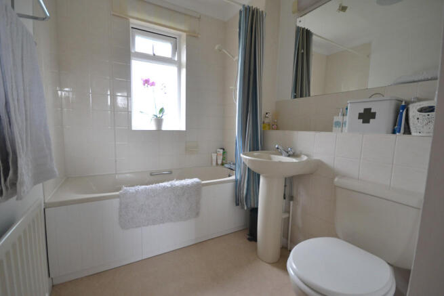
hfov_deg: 100.4
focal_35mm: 15
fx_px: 185
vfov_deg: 77.4
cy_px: 148
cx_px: 222
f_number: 4
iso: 640
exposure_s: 1/60
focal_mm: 10
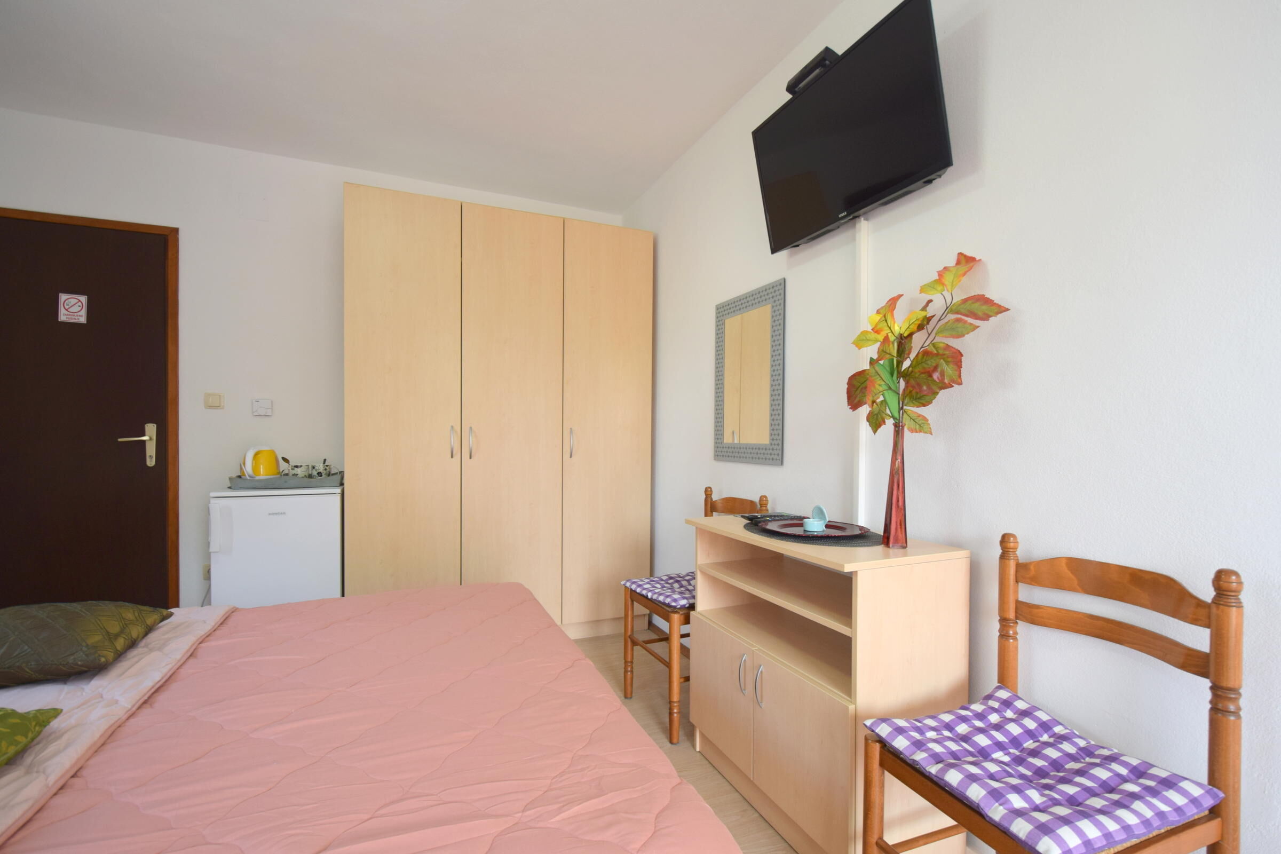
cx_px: 640
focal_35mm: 15
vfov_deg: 77.3
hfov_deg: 100.4
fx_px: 534
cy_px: 427
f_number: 5
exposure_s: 1/100
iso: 400
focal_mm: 10
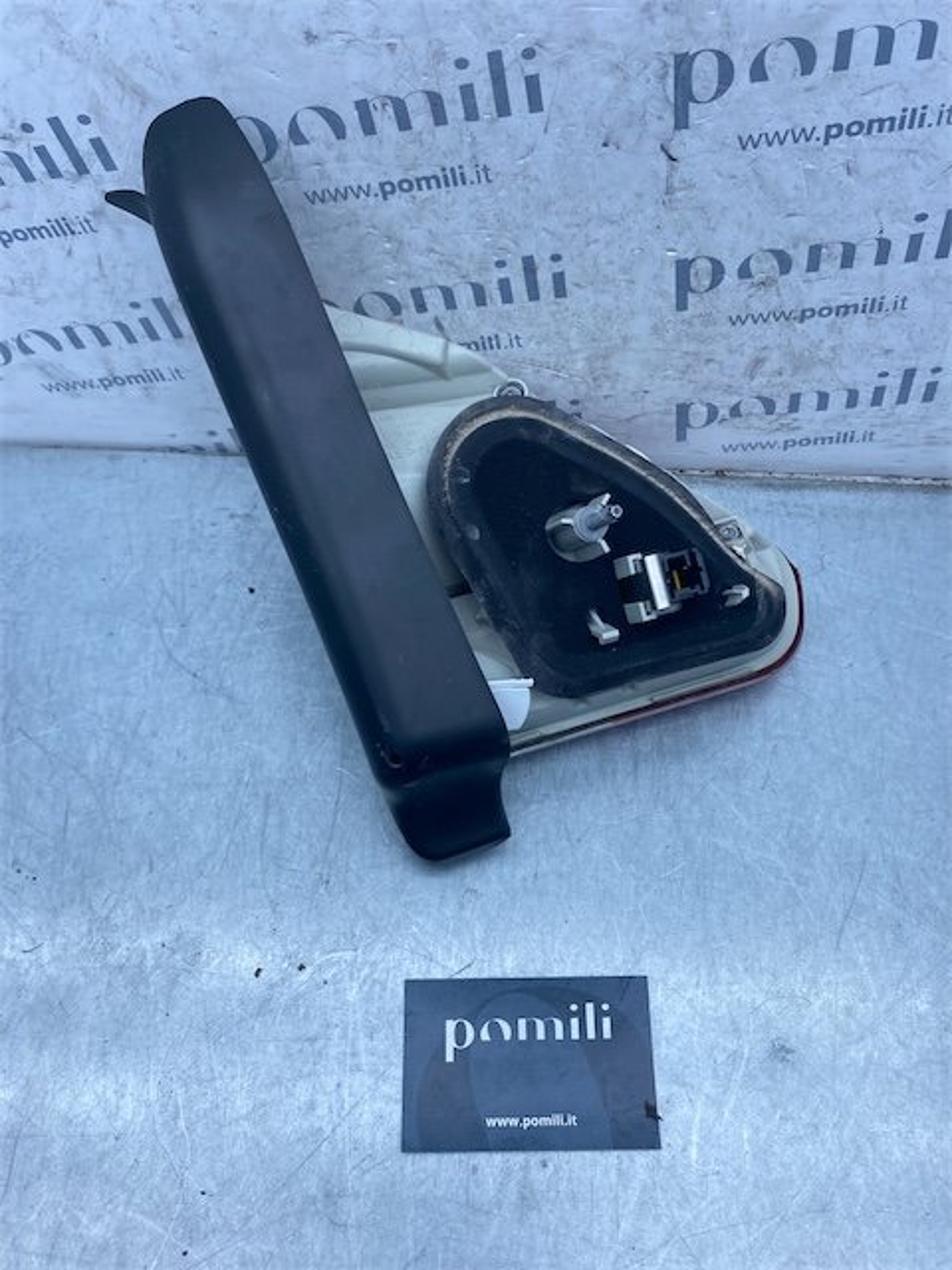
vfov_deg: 67.3
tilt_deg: -61.0
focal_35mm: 26
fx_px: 953
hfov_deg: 53.1
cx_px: 476
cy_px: 635
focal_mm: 4.25
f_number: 1.8
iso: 32
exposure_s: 1/912
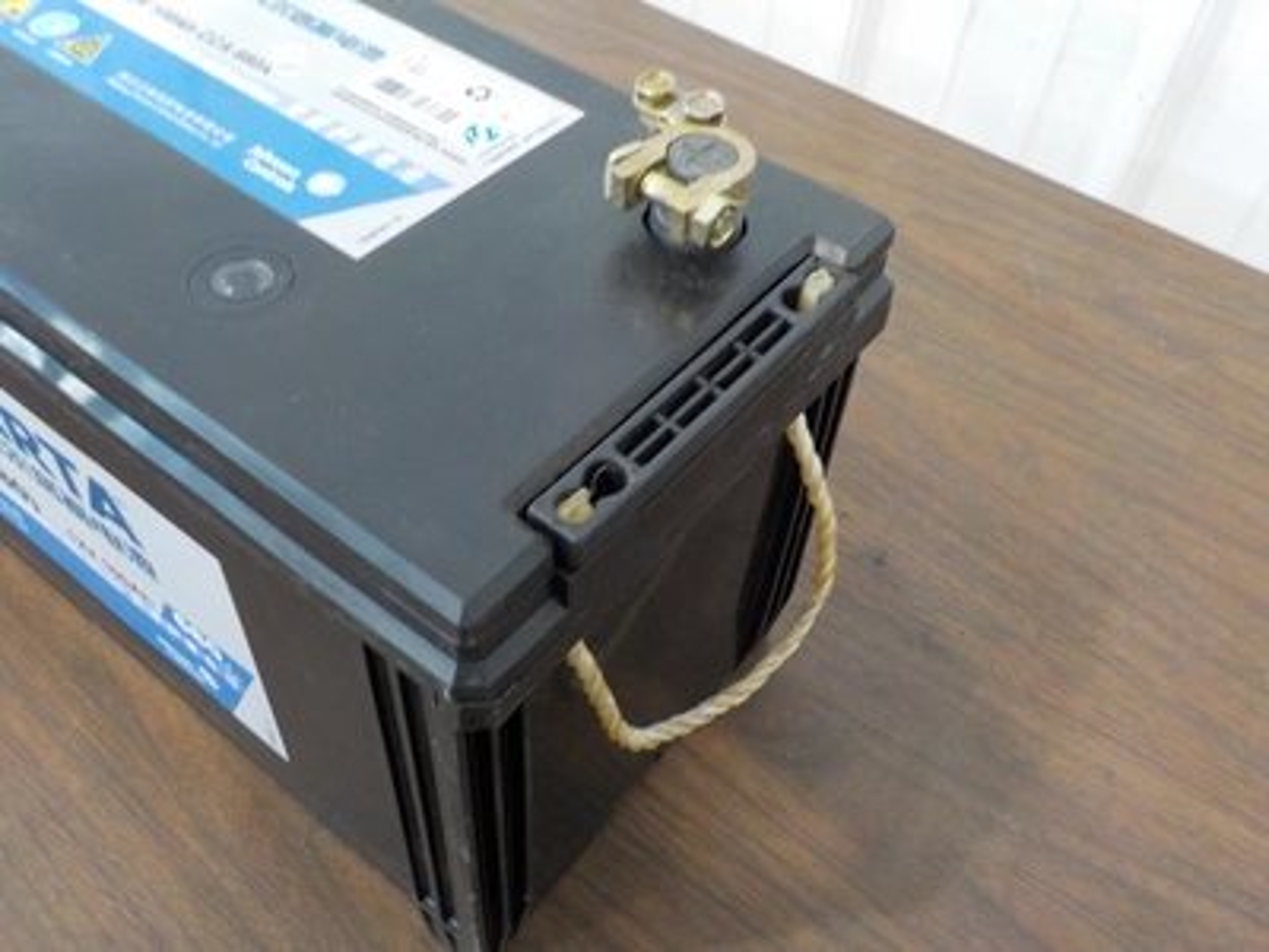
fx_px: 1100
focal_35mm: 30
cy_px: 476
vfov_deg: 46.8
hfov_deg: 60.0
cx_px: 634
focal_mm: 4.1
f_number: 3.3
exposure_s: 1/25
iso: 400
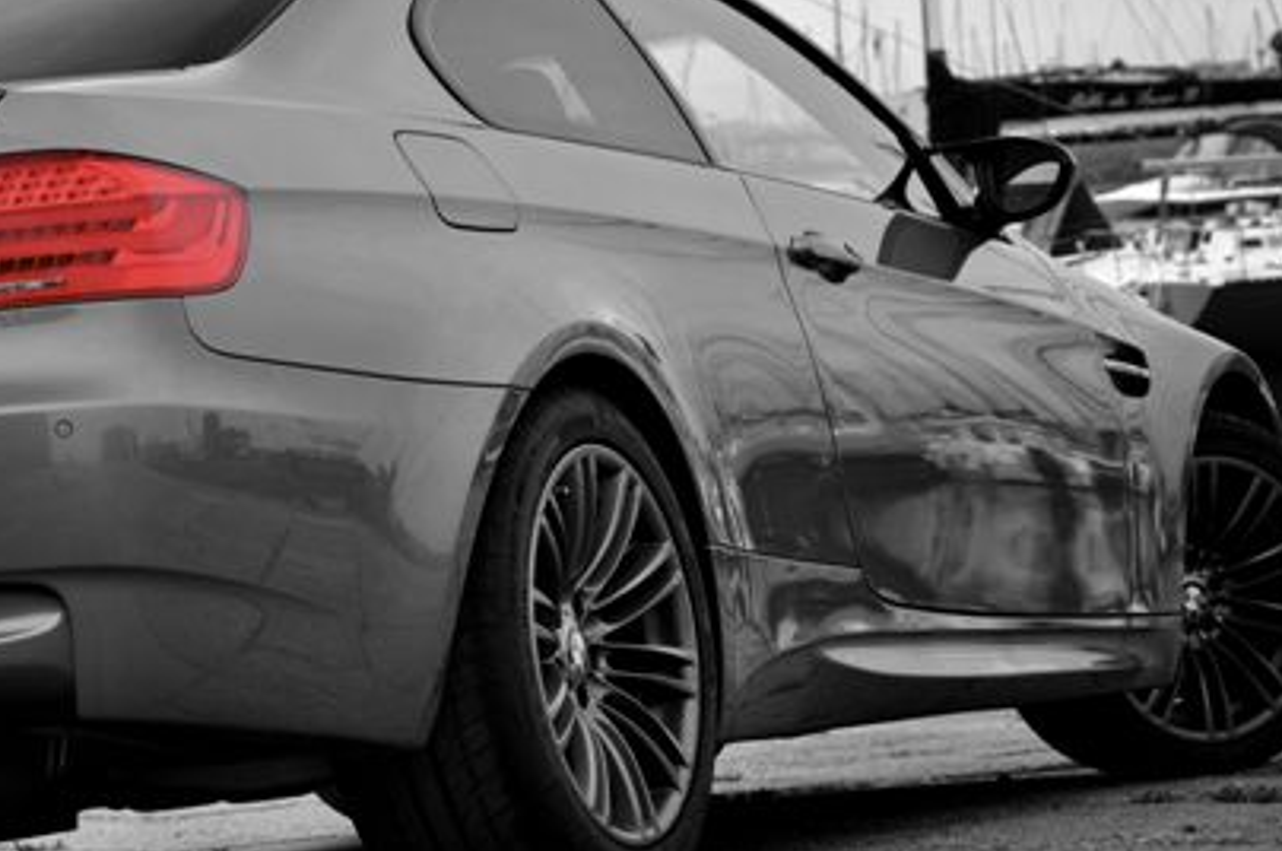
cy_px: 399
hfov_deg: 15.7
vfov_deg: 10.4
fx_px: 4650
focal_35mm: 131
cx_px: 387
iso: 360
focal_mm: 55
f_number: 5.6
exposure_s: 1/30
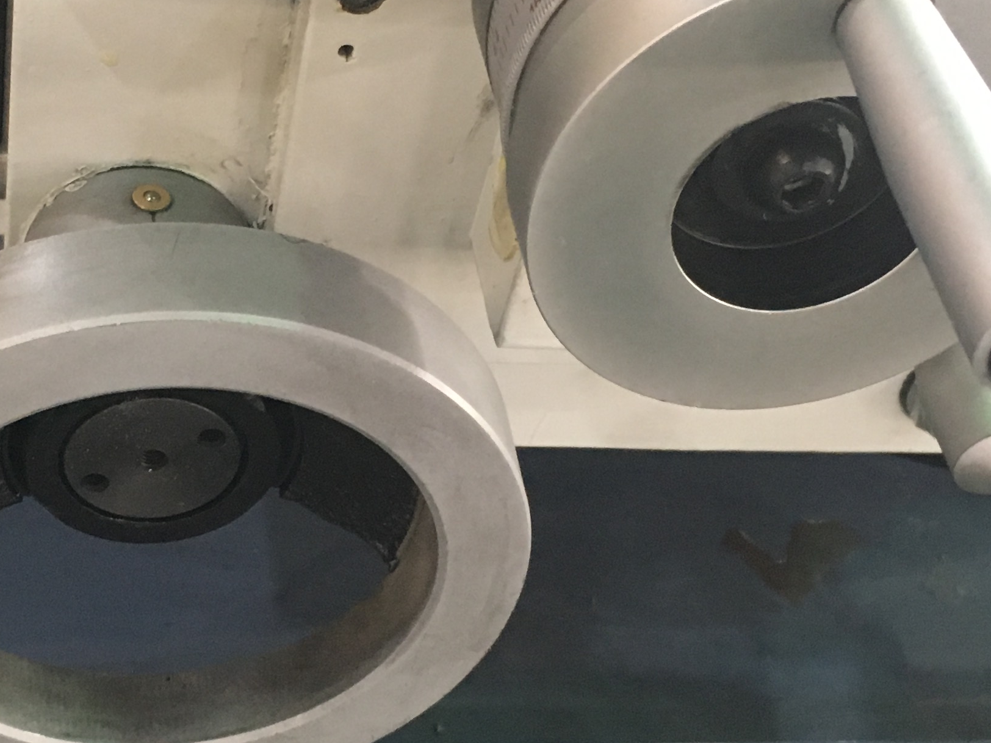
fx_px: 2061
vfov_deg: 20.4
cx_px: 316
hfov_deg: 26.8
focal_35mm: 72
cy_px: 392
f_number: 2.2
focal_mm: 4.15
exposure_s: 1/20
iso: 200
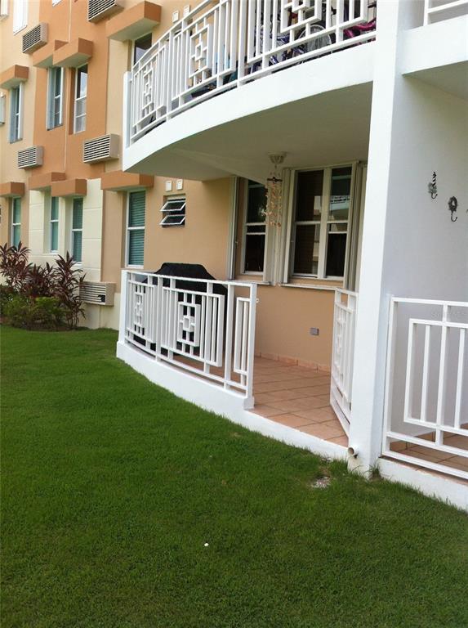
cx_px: 234
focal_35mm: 35
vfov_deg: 52.7
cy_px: 314
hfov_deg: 40.6
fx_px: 633
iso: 80
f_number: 2.8
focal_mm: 3.85
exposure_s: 1/559
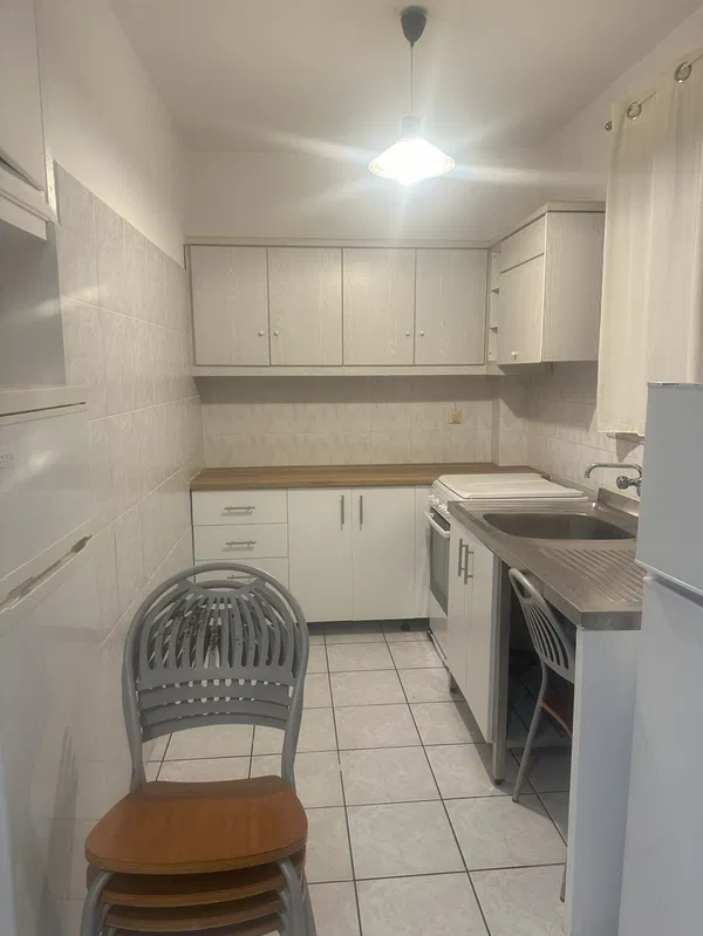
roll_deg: +0.4
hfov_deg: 56.9
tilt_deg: -7.0
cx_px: 352
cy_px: 468
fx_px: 649
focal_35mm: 24
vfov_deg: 71.6
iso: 125
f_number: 1.78
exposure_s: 1/50
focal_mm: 6.86
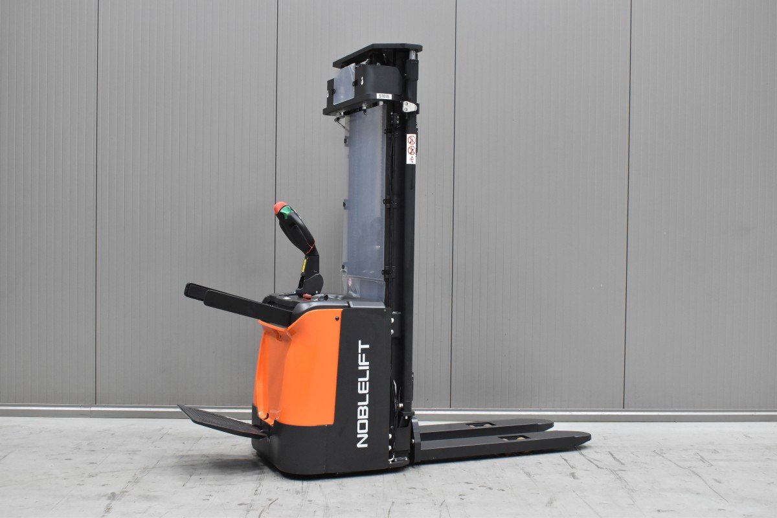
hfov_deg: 45.0
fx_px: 939
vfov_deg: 30.8
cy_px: 259
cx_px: 388
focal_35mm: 44
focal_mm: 29
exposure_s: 1/25
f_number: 6.3
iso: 1250
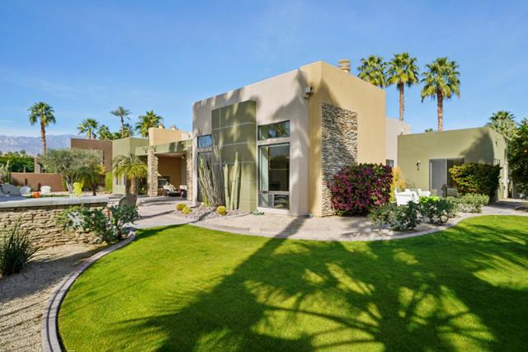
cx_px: 264
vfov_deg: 62.0
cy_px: 176
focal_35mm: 20
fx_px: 293
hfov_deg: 84.0
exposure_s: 1/250
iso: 100
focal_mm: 20
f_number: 8
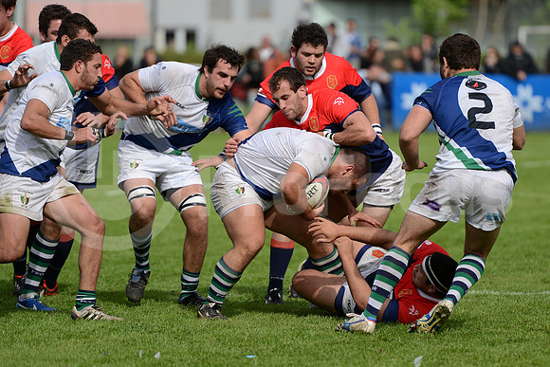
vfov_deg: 4.9
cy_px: 184
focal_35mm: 280
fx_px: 4279
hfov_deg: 7.4
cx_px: 275
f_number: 4
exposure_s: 1/2000
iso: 400
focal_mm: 280
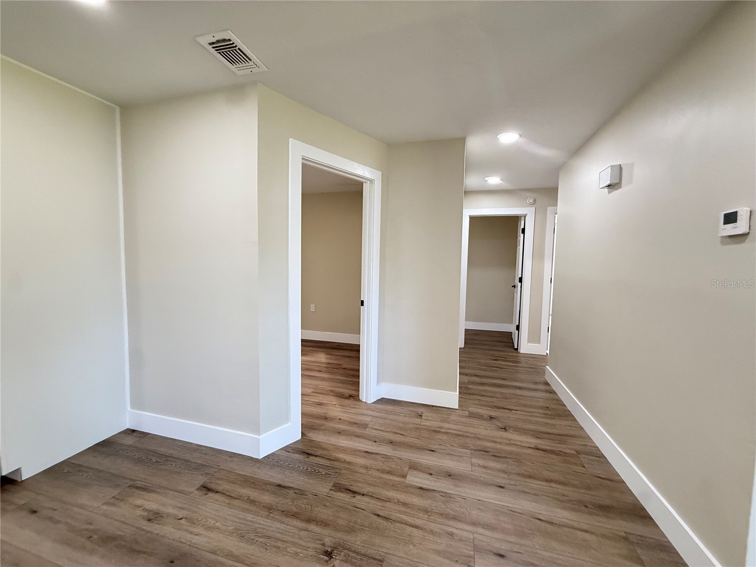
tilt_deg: -2.3
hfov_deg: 102.1
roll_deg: -1.7
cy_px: 284
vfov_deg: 85.7
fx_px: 306
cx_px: 378
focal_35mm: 14
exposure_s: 1/120
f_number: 2.2
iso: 400
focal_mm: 2.22
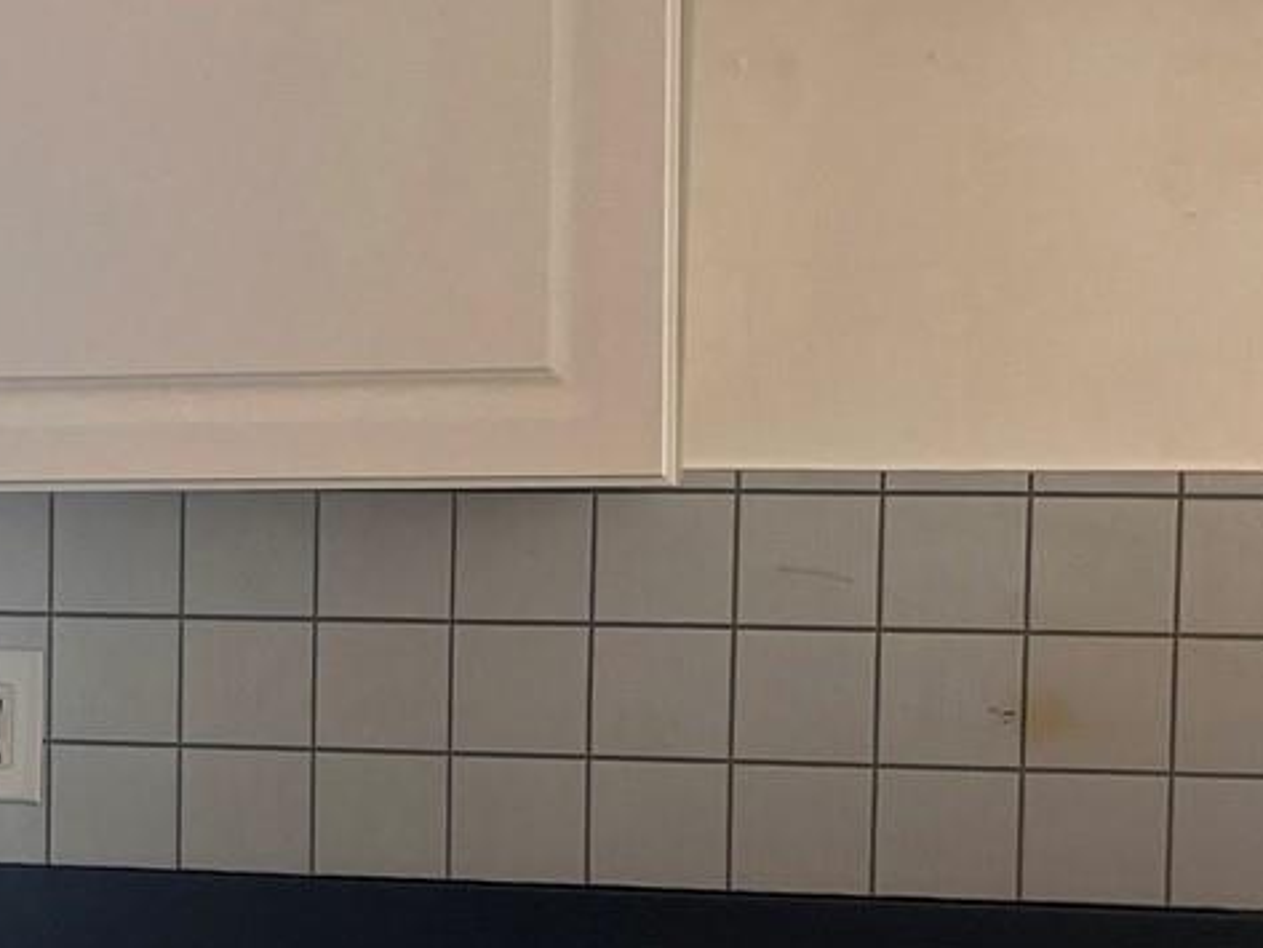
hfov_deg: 20.6
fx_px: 3212
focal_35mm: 88
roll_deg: +0.0
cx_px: -299
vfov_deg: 16.8
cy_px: 571
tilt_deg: -3.7
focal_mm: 5.7
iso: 64
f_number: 1.5
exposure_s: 1/120
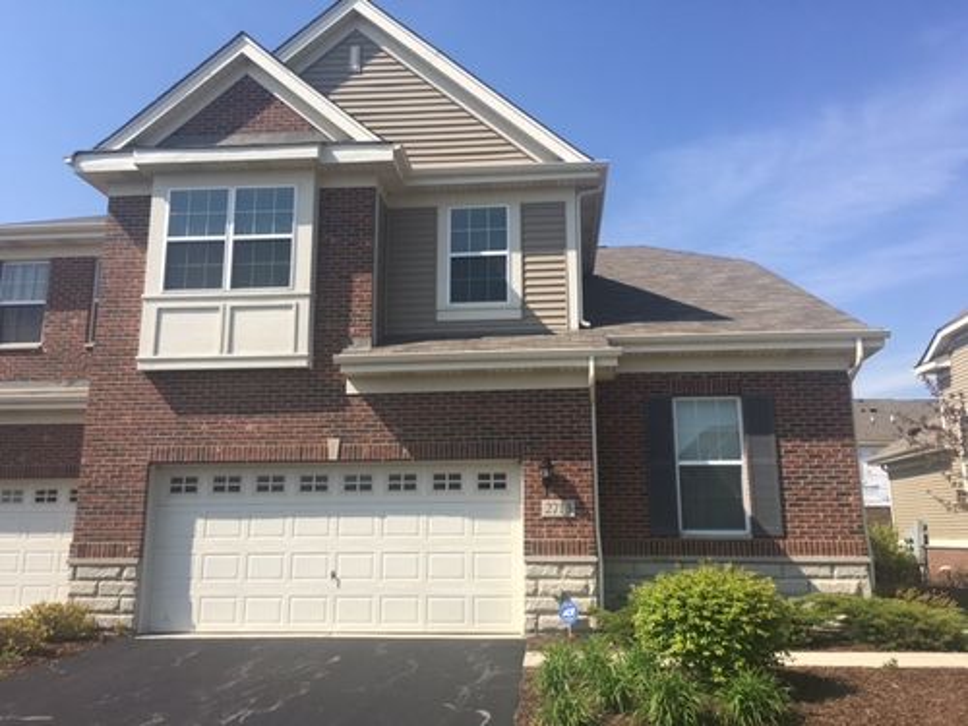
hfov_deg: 61.7
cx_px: 484
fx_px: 811
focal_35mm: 29
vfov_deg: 48.2
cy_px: 363
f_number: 2.2
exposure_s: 1/1538
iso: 25
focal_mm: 4.15
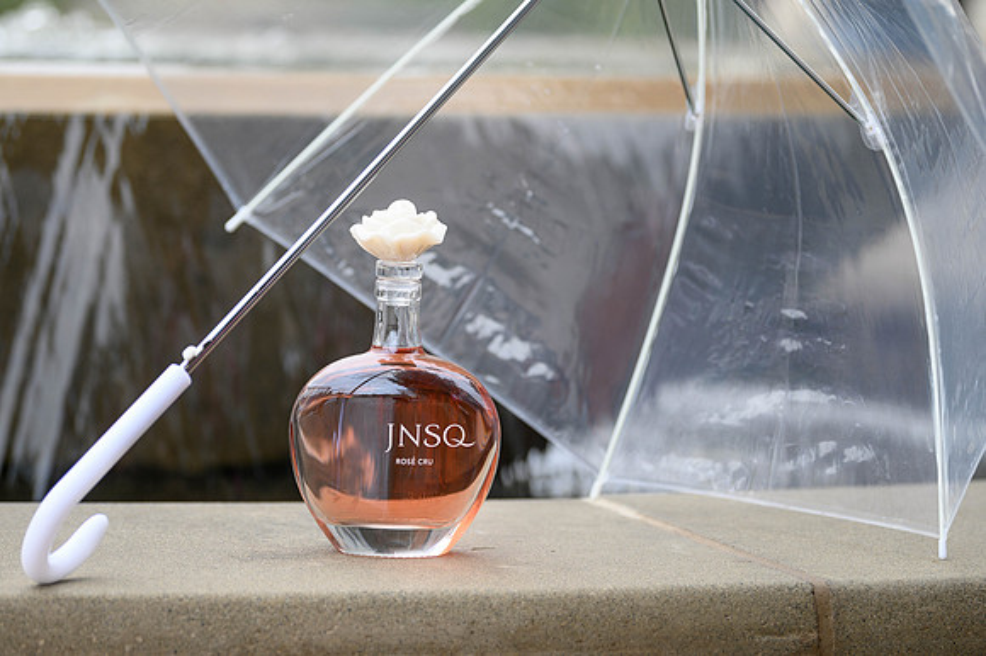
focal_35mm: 144
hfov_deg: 14.2
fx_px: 3944
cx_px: 505
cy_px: 272
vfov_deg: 9.5
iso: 125
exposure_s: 1/400
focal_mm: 120
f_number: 3.2
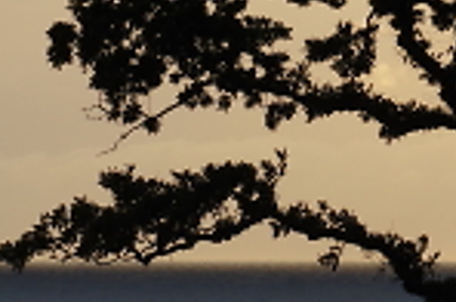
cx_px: 826
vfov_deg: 1.9
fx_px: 9252
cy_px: 49
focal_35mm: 732
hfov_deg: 2.8
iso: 400
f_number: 11
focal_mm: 120
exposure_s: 1/320
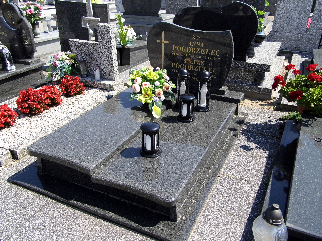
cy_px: 120
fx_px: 270
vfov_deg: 48.2
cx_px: 161
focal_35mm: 29
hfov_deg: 61.7
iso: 100
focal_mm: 5.2
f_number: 3.2
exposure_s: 1/800
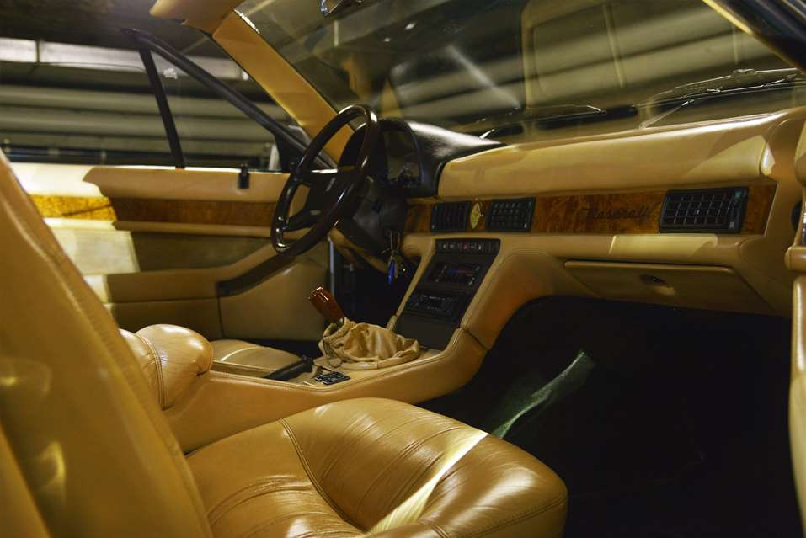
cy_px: 269
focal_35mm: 35
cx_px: 403
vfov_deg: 37.9
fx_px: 784
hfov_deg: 54.4
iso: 800
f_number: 4.5
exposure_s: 1/50
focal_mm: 35
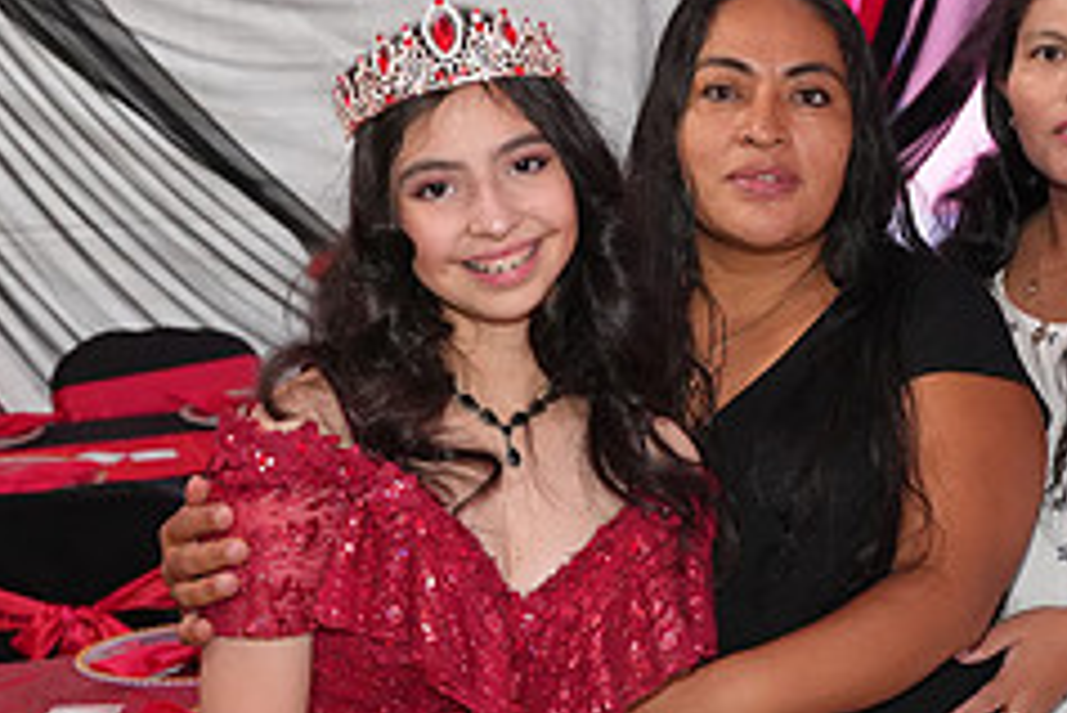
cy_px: 437
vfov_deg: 18.7
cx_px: 610
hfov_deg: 27.7
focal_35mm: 73
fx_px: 2165
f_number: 4
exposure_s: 1/160
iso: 6400
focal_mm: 30
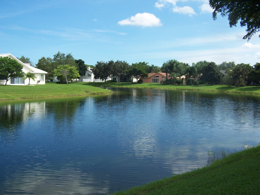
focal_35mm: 38
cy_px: 98
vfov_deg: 37.7
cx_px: 130
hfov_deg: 49.0
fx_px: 285
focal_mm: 6.3
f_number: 4
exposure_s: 1/750
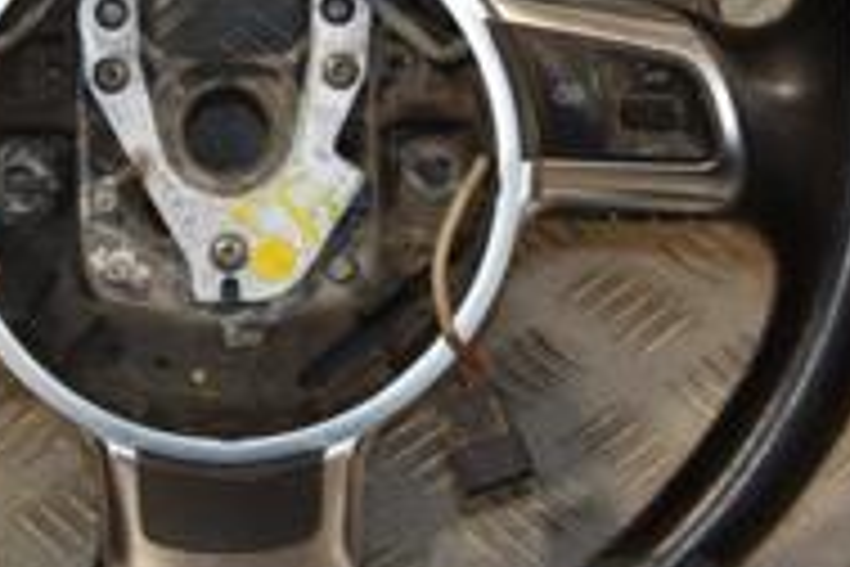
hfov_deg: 16.4
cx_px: 130
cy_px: 27
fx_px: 2928
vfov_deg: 11.0
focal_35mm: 124
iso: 800
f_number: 5.6
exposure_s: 1/200
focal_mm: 26
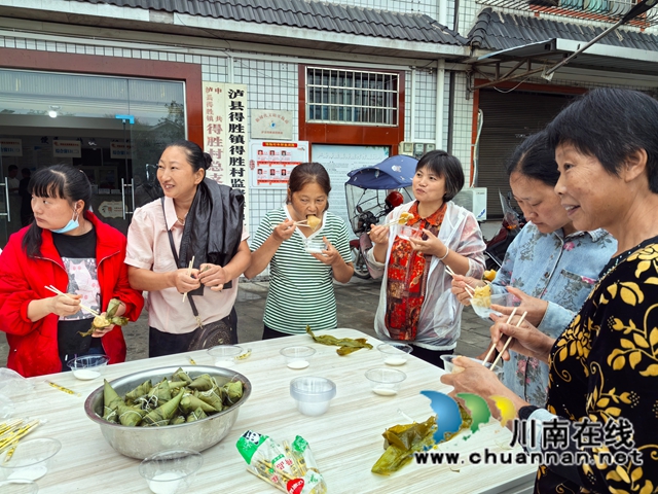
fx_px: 513
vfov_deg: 51.4
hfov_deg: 65.3
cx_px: 329
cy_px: 247
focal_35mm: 27
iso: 50
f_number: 1.9
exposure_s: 1/333
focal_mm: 5.52
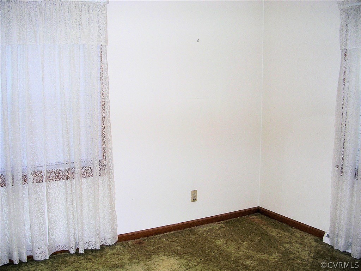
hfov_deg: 49.0
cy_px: 136
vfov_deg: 37.7
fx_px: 396
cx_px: 180
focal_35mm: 38
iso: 50
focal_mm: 5.8
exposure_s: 1/60.1
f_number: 2.8
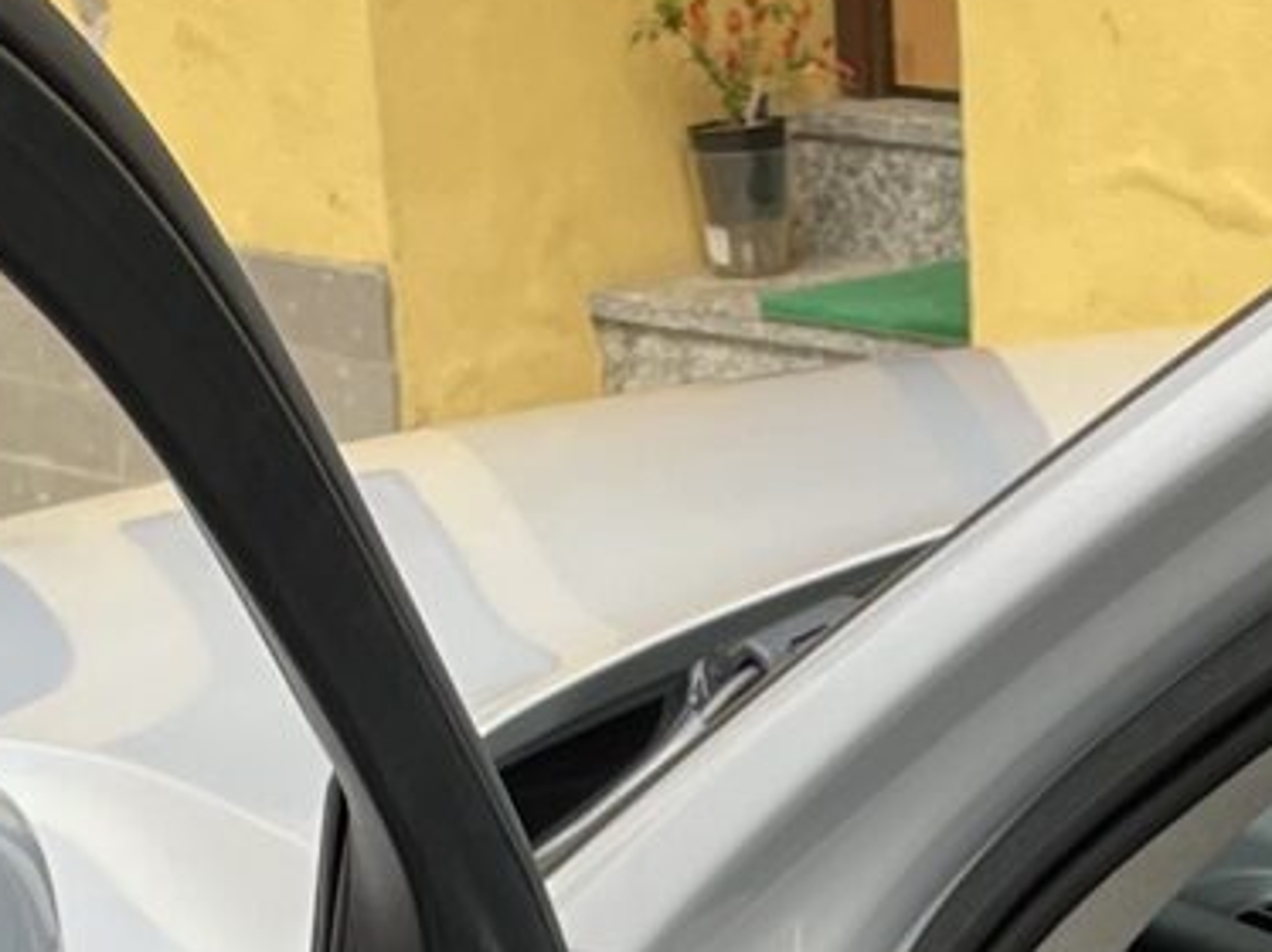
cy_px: 2016
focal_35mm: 178
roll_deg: +2.1
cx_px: 932
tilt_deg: -21.9
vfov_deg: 7.9
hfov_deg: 11.1
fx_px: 6537
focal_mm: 4.2
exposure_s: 1/156
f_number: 1.6
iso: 32
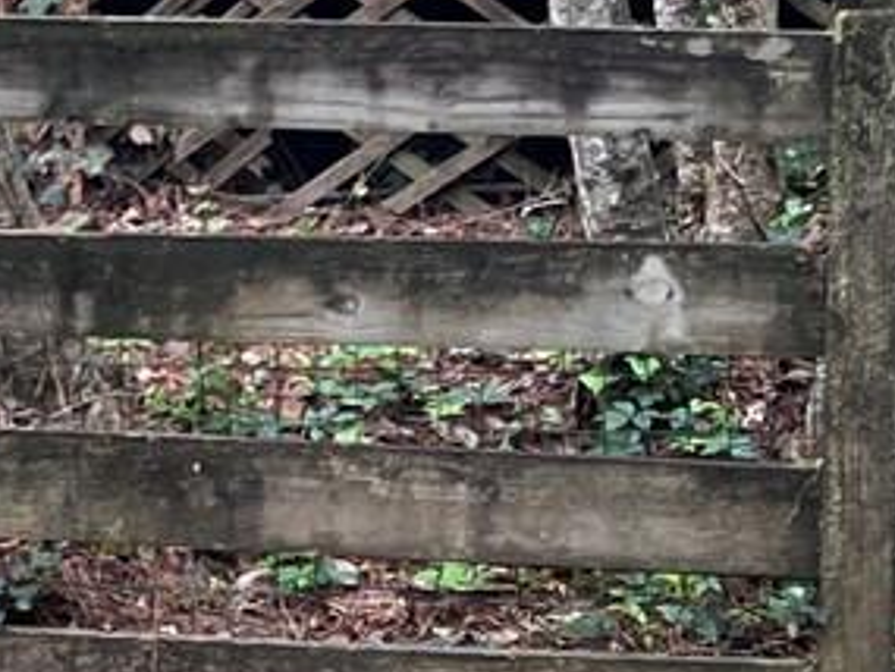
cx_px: -590
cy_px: 104
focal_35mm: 187
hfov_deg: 10.1
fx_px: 4837
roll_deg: +0.9
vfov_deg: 7.9
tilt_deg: -3.7
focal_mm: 5.7
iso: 50
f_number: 1.5
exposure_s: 1/121
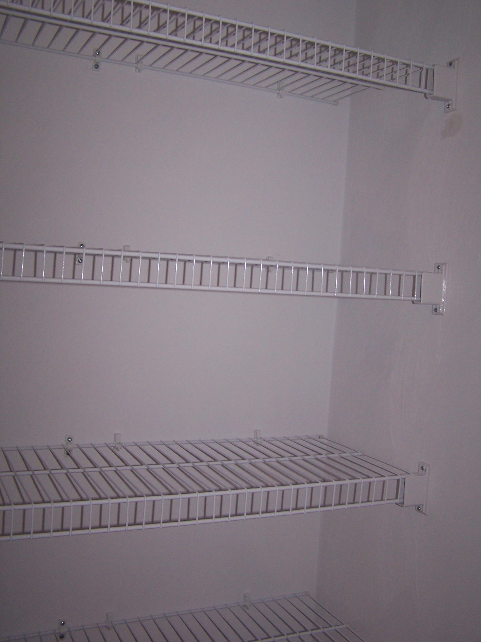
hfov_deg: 37.7
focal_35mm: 38
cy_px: 321
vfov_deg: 49.0
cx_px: 240
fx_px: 704
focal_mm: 6.3
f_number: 2.8
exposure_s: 1/60
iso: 140
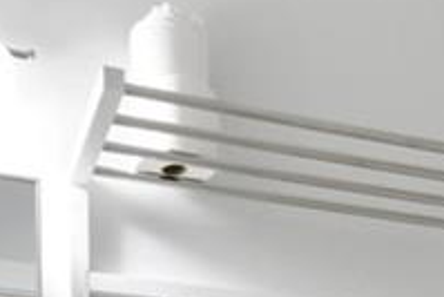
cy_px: 674
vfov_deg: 14.2
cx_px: 245
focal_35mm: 72
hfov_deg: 28.0
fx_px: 889
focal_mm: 14
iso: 320
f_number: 11
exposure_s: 1/5
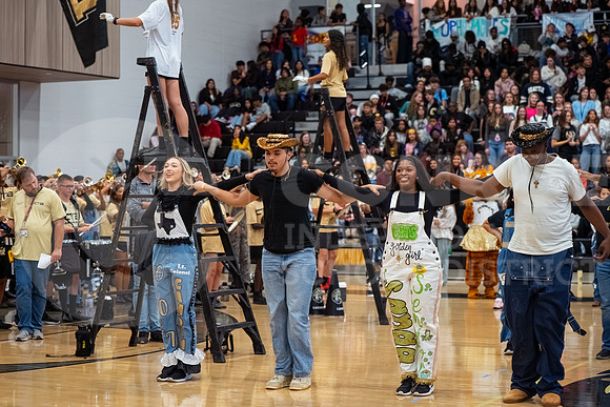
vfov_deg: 17.2
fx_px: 1345
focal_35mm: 79
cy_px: 229
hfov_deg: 25.5
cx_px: 265
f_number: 3.2
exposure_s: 1/1000
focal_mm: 70
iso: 3200
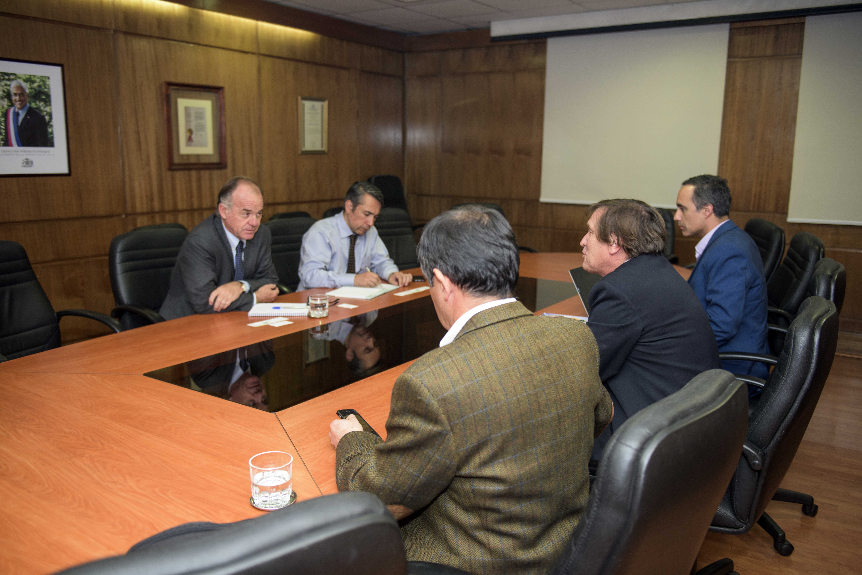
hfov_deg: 60.3
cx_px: 431
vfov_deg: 42.4
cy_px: 288
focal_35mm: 31
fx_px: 742
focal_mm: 31
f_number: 2.8
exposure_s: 1/100
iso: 800
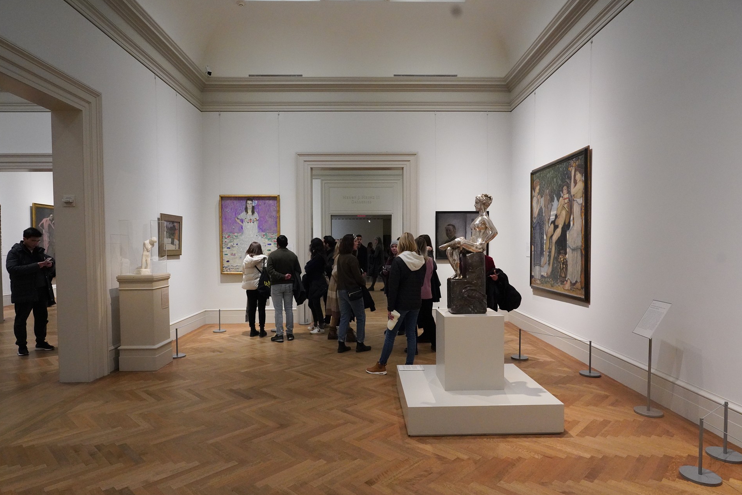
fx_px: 433
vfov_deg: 59.5
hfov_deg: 81.2
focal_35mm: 21
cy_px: 255
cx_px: 372
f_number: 6.3
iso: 8000
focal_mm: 20
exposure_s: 1/100
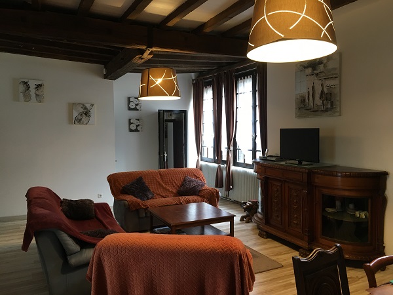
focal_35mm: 29
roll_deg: -0.3
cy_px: 148
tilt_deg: -2.8
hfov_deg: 61.7
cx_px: 196
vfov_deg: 48.2
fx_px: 329
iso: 125
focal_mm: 4.15
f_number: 2.2
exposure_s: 1/33
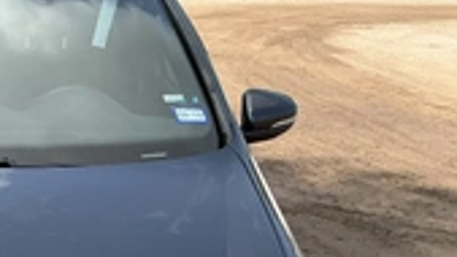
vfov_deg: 15.4
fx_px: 872
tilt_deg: -25.4
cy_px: 395
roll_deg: -1.5
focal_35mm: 72
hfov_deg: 26.7
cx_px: -62
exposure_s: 1/442
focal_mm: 3
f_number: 1.8
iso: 25
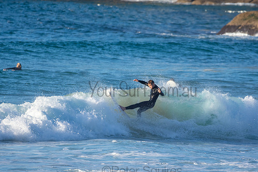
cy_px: 85
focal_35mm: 873
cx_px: 142
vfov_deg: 1.6
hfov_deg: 2.4
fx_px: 6256
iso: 360
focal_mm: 500
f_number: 5.6
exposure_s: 1/1250
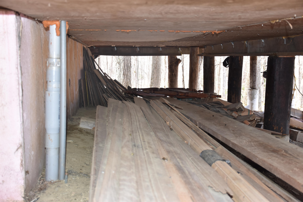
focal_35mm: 51
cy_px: 101
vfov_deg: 26.5
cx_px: 152
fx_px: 429
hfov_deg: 38.9
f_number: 4.2
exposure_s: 1/100
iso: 400
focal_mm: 34
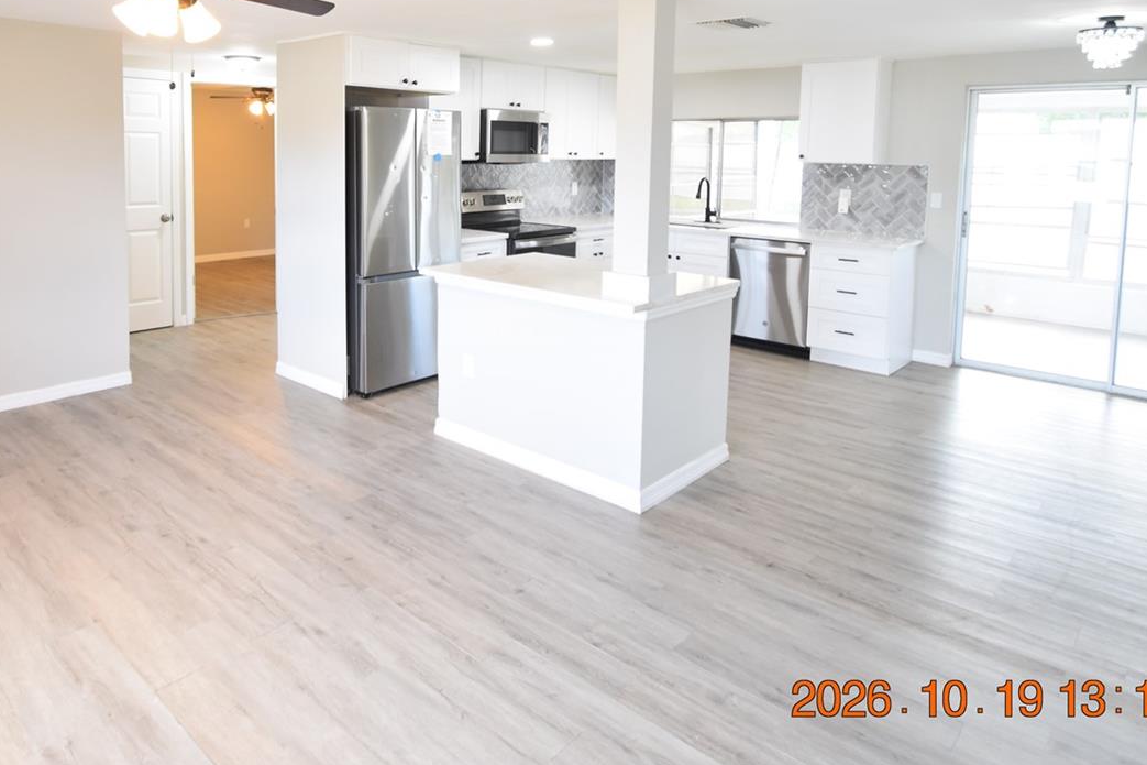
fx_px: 733
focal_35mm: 23
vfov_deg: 52.9
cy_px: 200
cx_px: 467
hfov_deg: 75.4
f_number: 4
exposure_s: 1/60
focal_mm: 10
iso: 800
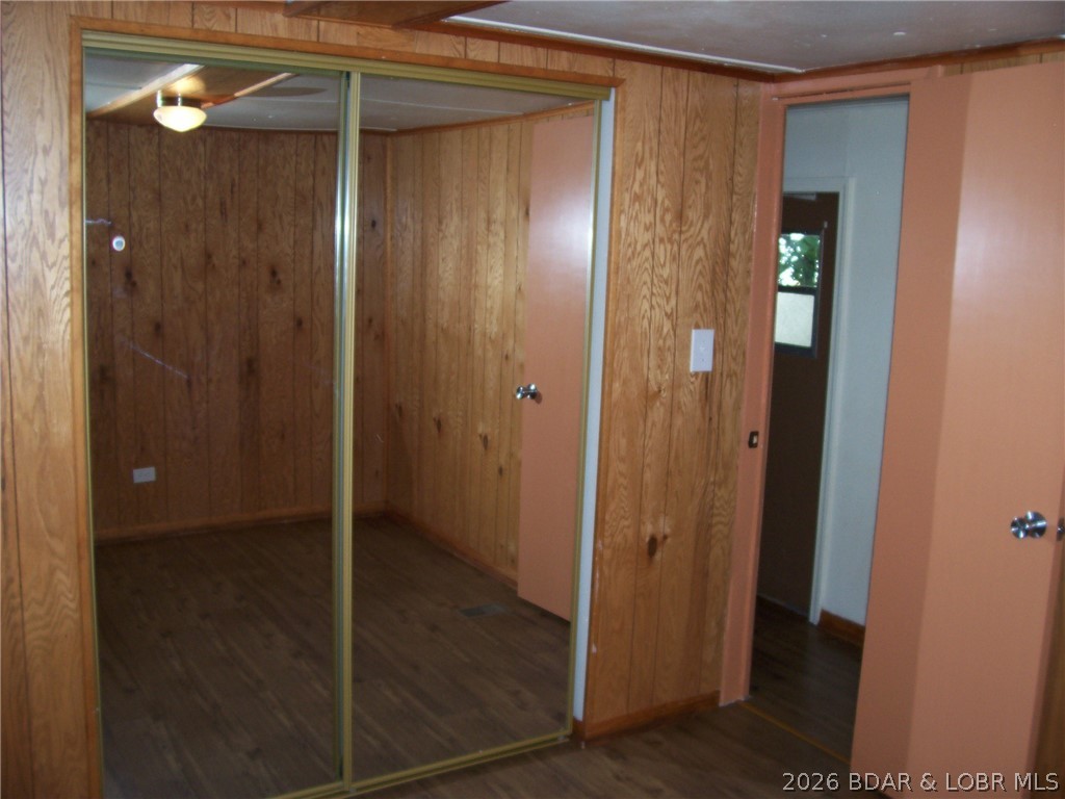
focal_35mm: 34
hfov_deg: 54.0
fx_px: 1046
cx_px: 532
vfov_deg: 41.8
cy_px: 400
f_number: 2.7
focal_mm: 5.6
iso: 80
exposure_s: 1/64
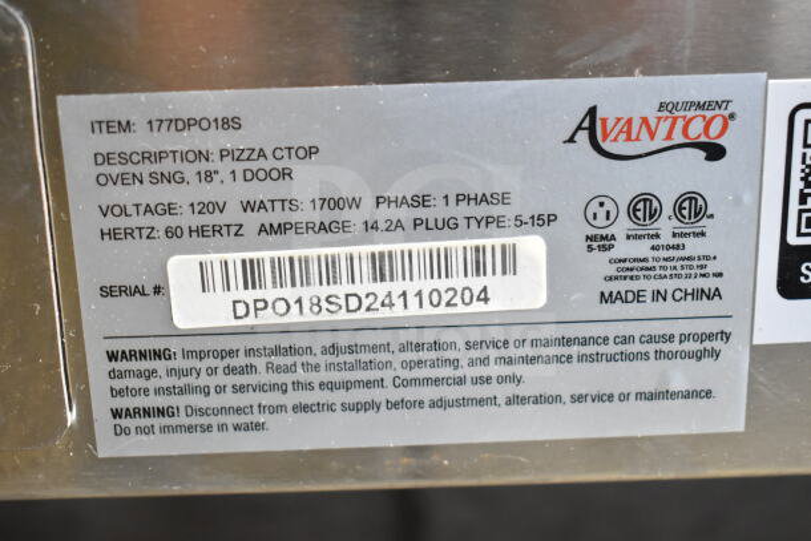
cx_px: 406
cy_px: 270
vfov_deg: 26.5
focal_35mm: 51
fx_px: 1149
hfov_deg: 38.9
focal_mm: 34
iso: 3200
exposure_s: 1/50
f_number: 4.5
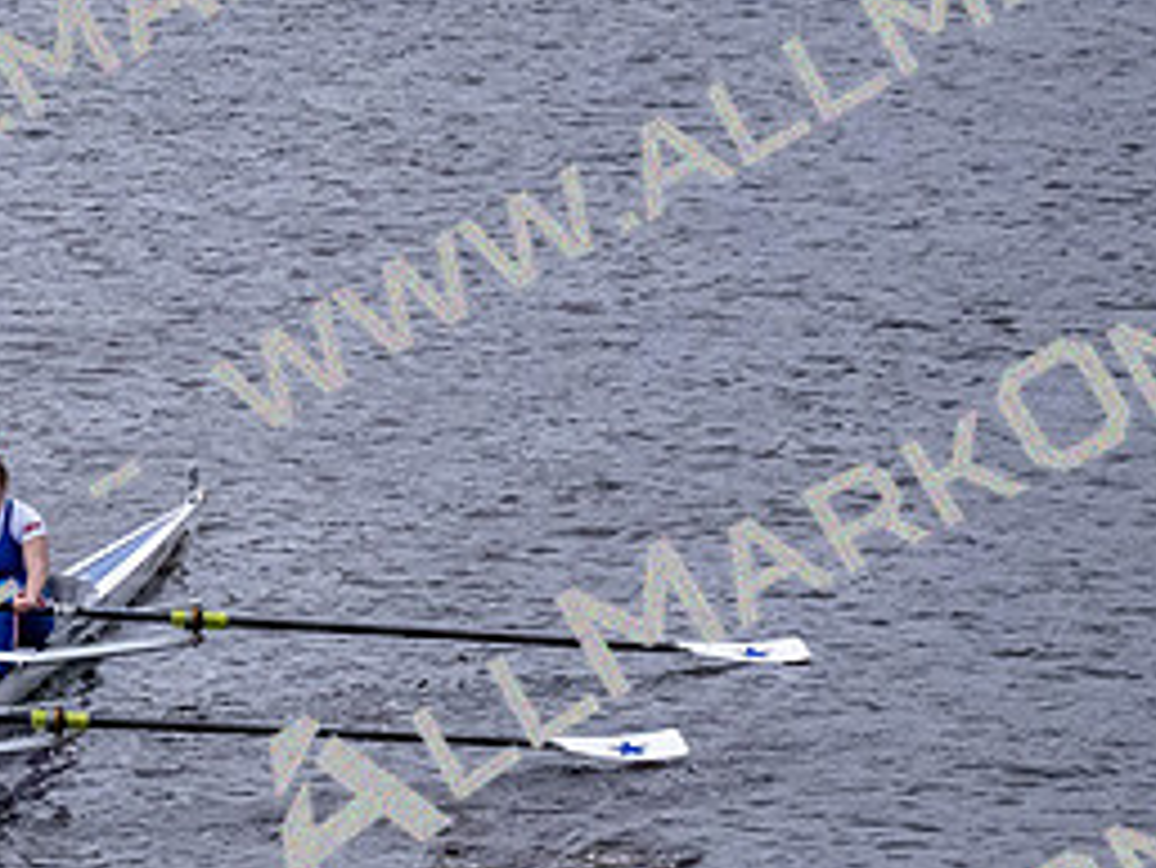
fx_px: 21750
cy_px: 504
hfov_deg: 3.0
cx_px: -117
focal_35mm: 651
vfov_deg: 2.3
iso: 5000
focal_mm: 200
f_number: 2.8
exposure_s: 1/2000
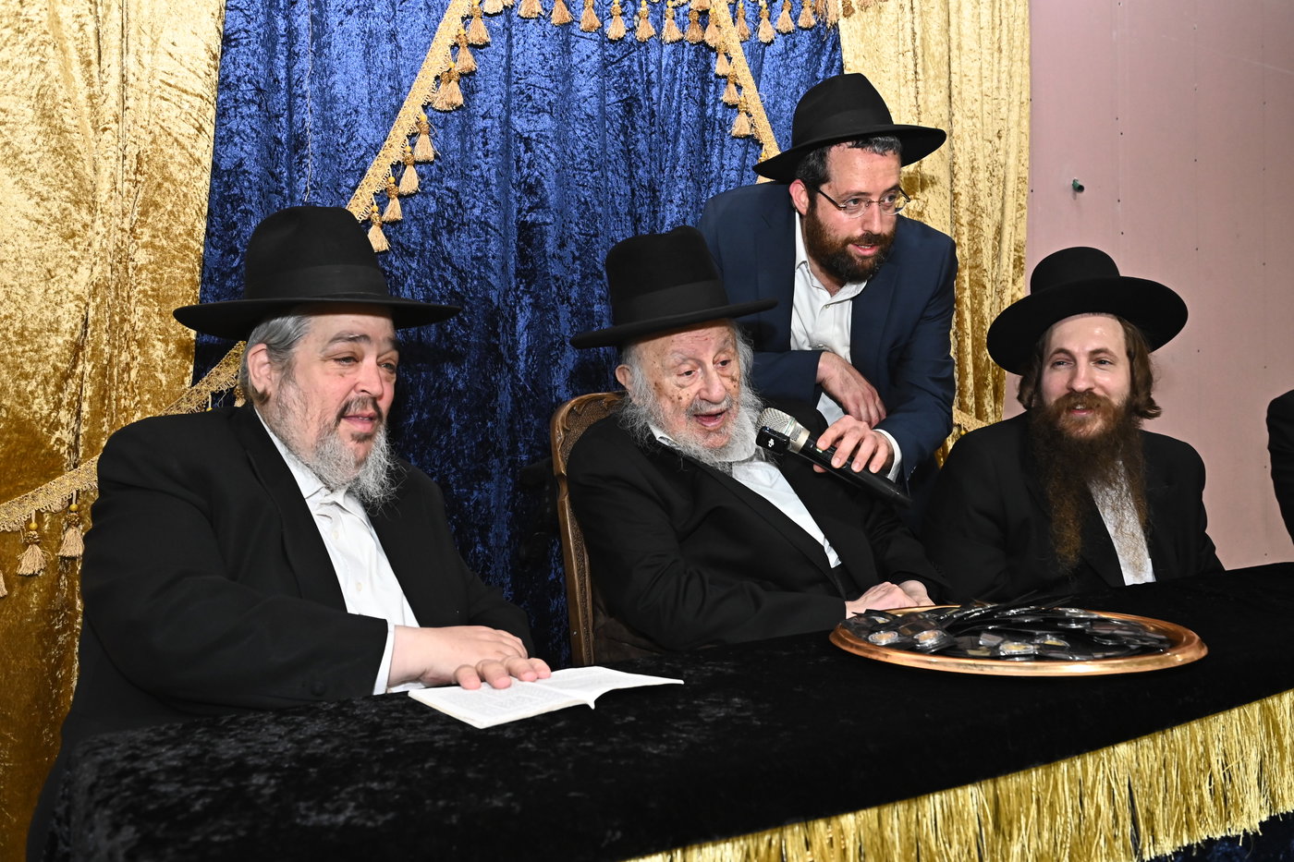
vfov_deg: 41.1
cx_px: 647
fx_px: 1150
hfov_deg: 58.7
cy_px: 431
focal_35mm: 32
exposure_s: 1/200
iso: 2500
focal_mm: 32
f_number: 6.3
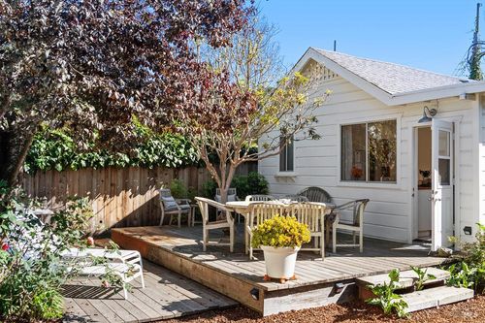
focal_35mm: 34
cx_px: 242
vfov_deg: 38.3
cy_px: 162
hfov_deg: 55.1
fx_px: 465
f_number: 7.1
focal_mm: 34.5
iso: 800
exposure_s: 1/2500
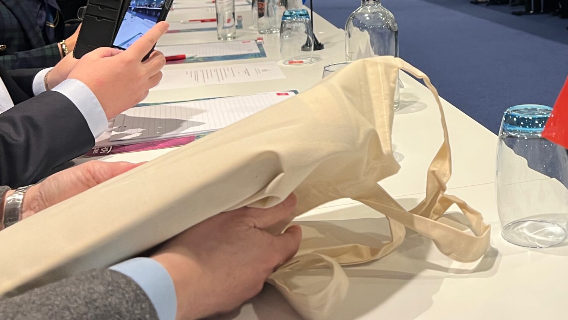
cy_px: -20
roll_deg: +0.4
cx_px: 454
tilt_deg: -2.8
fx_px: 723
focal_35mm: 48
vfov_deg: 23.6
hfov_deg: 41.1
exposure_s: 1/50
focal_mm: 5.7
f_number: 1.5
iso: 100
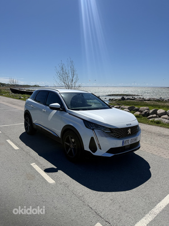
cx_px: 84
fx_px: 156
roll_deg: -0.7
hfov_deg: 56.8
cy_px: 113
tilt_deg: -8.8
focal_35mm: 24
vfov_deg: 71.6
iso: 80
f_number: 1.78
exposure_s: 1/9091
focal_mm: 6.76
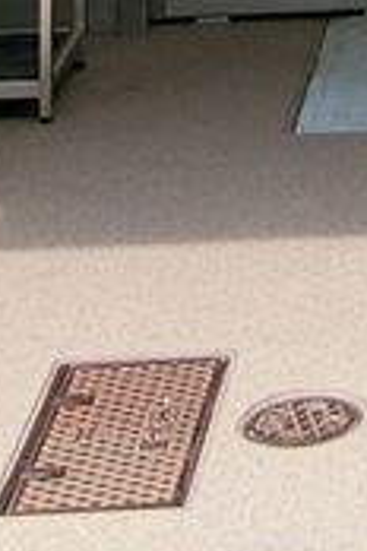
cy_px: -1121
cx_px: 861
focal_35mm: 182
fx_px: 2783
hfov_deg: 7.1
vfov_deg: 9.1
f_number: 2.7
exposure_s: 1/250
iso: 80
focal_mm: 4.06
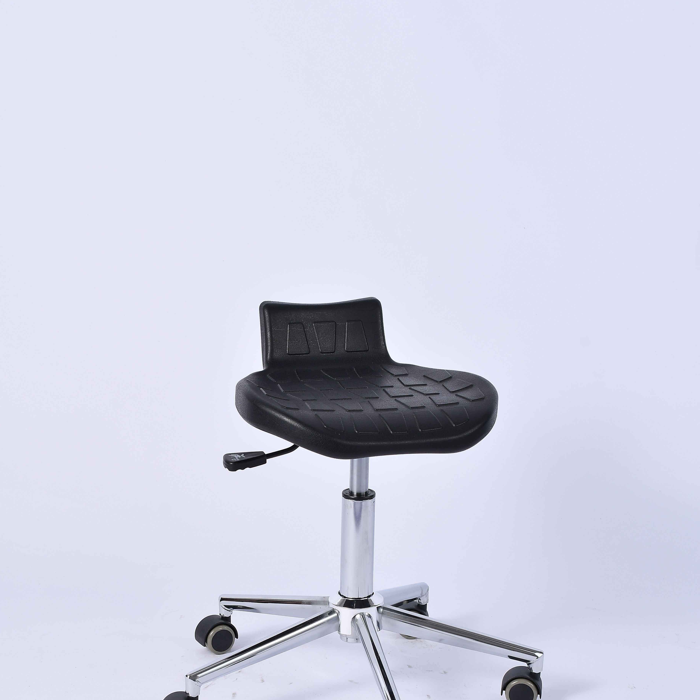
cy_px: 451
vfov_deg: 22.4
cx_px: 351
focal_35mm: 77
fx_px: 1762
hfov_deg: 22.5
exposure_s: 1/100
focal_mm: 40
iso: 125
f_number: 10
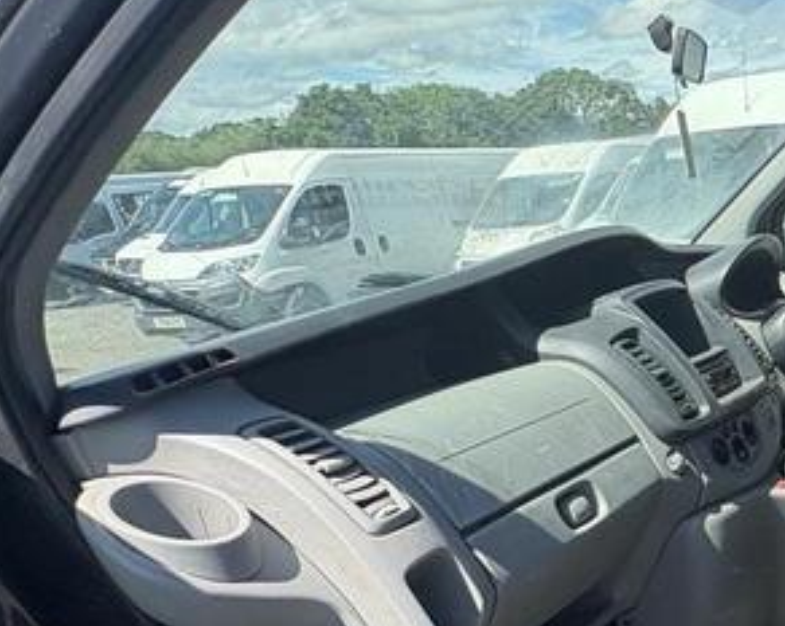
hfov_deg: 32.9
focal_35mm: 42
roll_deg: -2.4
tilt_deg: -15.8
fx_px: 975
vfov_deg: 34.3
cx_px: 1014
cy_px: 521
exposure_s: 1/552
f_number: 2.2
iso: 50
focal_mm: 2.22
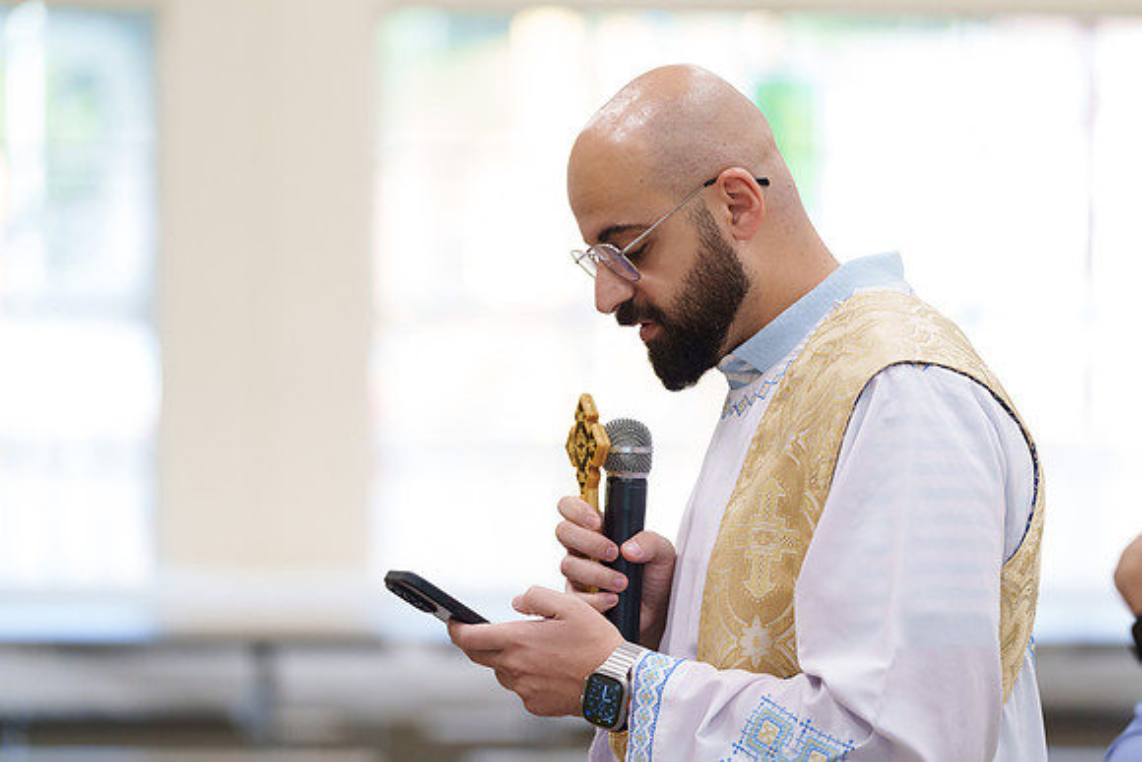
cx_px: 571
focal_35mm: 165
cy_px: 381
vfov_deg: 8.3
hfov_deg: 12.4
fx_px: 5235
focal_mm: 165
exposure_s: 1/200
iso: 1600
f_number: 2.8
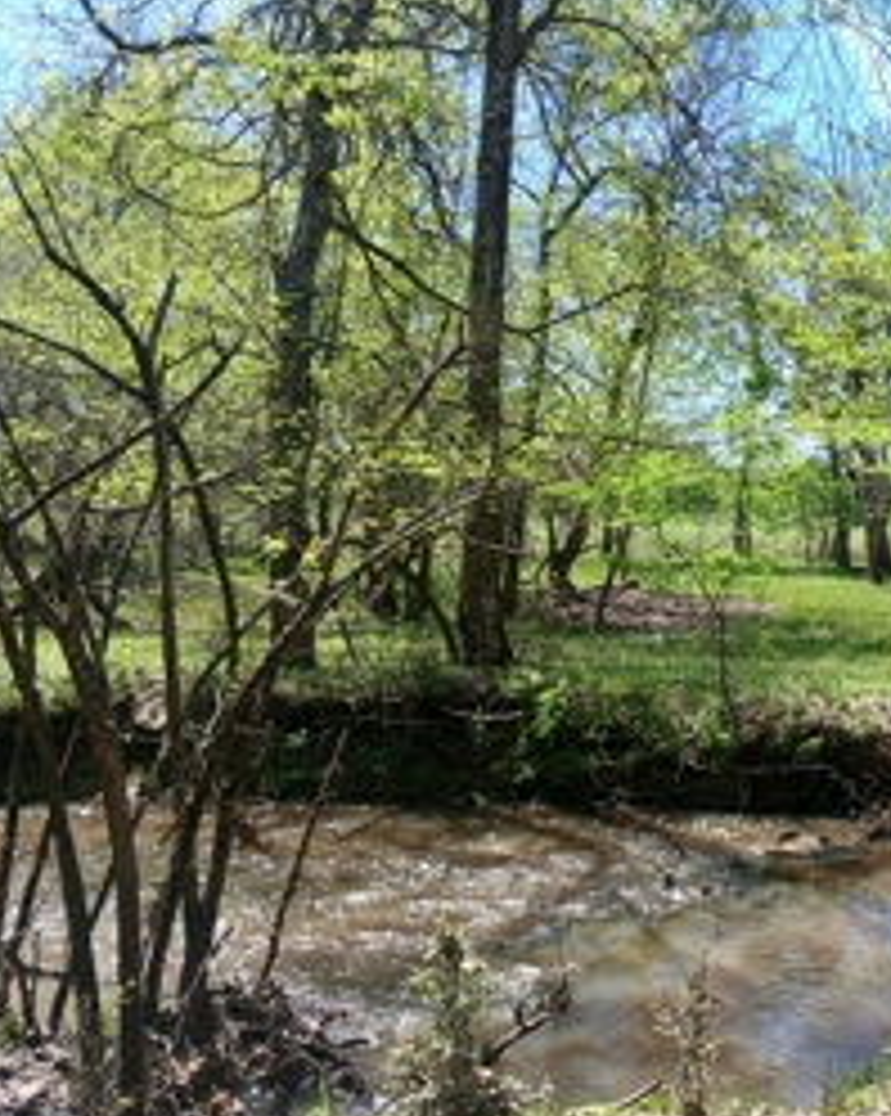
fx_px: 1353
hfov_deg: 34.5
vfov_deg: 44.6
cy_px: 666
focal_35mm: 41
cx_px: 796
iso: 20
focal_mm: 3.98
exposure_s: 1/224
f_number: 1.8
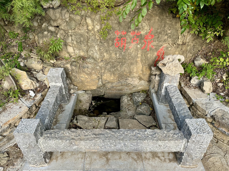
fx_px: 159
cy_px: 86
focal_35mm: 24
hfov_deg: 71.6
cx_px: 114
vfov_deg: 56.8
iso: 80
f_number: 1.78
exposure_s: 1/654
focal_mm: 6.86
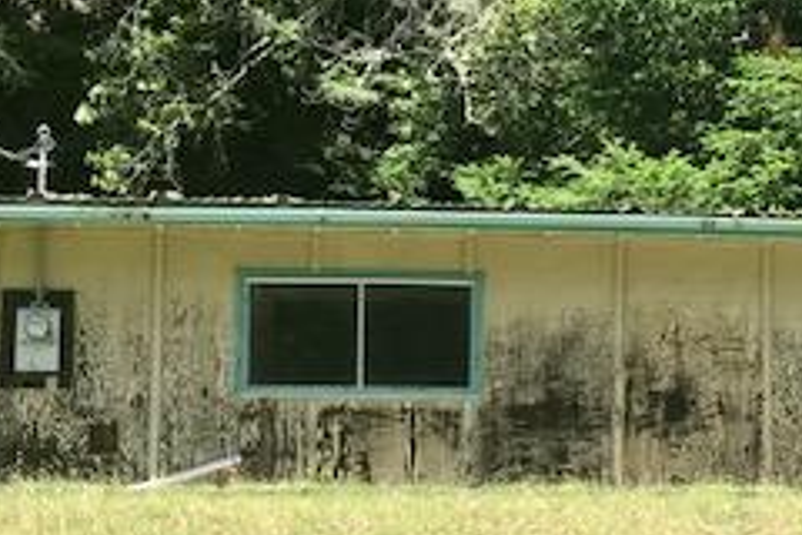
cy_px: 251
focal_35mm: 158
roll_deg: +0.7
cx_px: 989
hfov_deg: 12.7
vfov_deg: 8.7
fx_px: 3520
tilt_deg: +9.0
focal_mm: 6.6
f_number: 2.8
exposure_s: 1/269
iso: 20
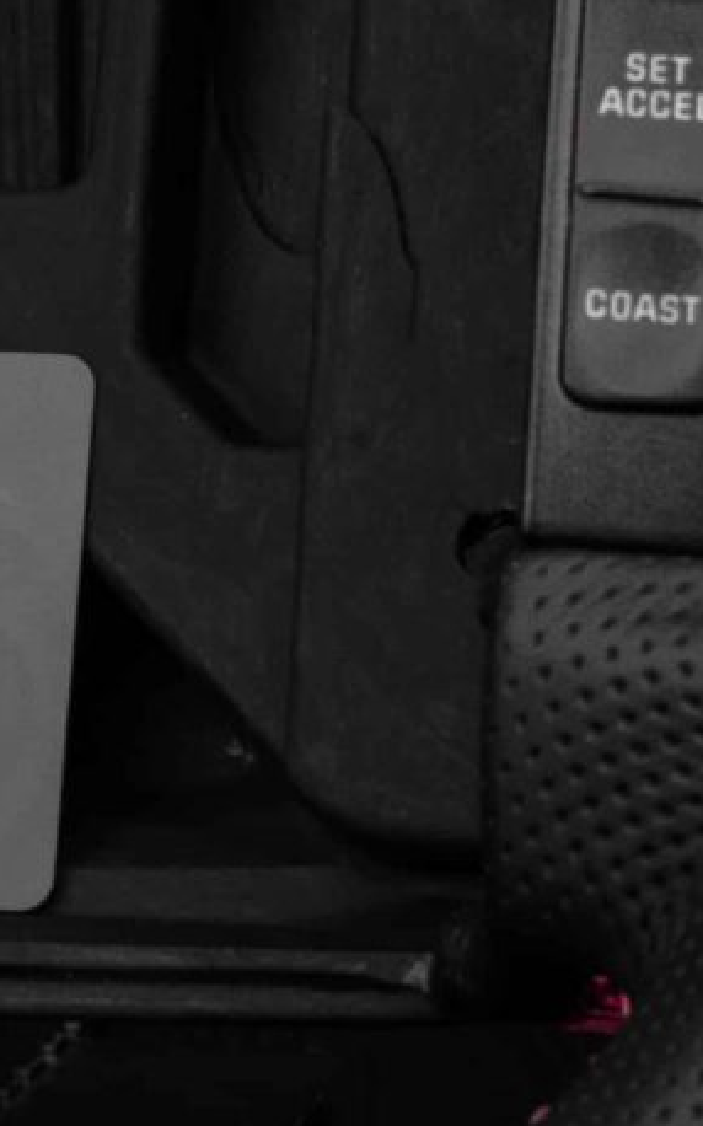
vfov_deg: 7.0
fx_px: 9167
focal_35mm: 299
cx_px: -396
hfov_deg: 4.4
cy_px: -168
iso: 500
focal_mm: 35
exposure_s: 1/125
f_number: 6.3
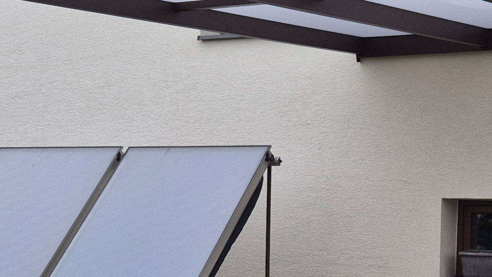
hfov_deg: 22.7
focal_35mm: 93
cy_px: 281
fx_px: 1213
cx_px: 374
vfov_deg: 12.8
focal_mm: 5.4
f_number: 1.8
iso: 40
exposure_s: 1/180
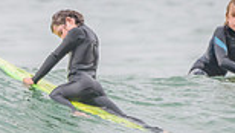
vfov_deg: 0.5
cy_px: 117
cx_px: -63
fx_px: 15077
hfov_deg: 0.9
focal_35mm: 2417
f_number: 5.6
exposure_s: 1/800
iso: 450
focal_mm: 500
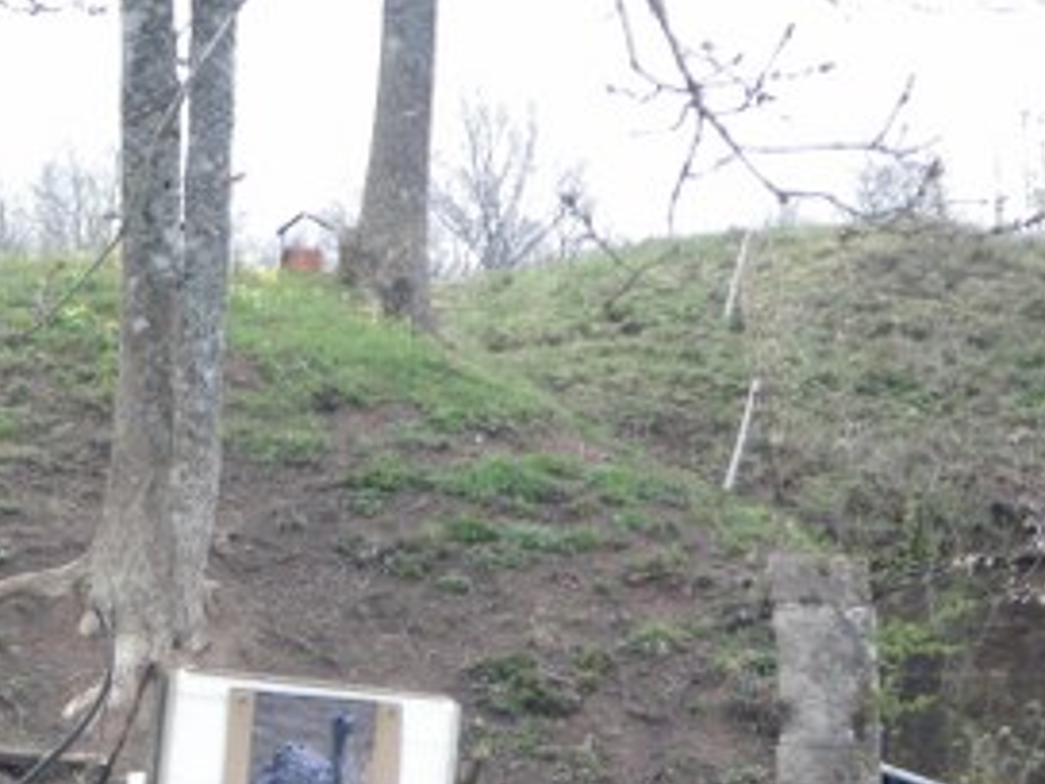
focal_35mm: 271
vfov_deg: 5.5
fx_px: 8181
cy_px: 761
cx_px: -92
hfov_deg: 7.3
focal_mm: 20.6
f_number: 5.2
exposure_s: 1/160
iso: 160
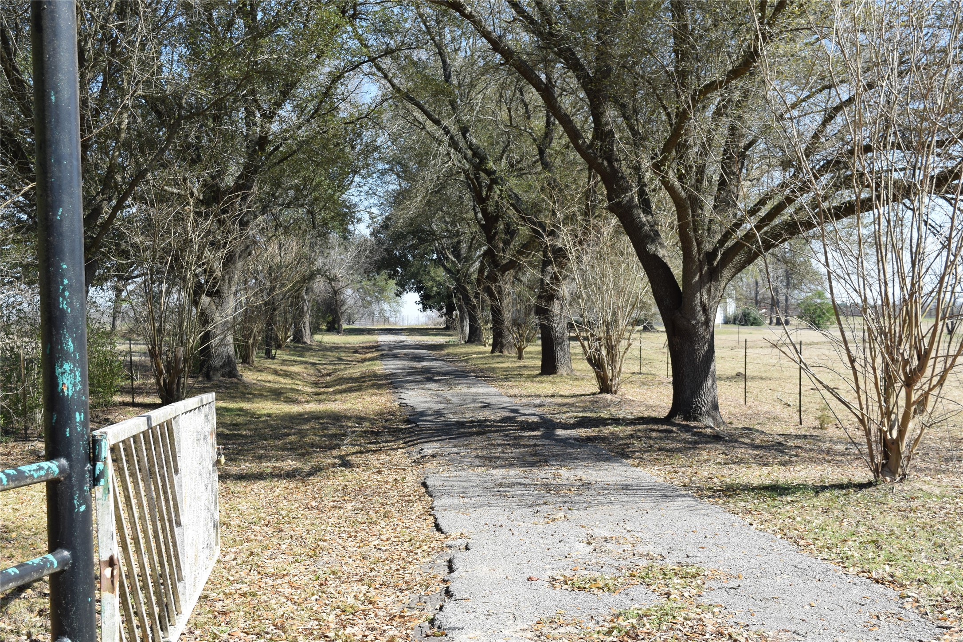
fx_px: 1244
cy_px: 321
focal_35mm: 46
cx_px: 482
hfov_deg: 42.3
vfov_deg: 28.9
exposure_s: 1/320
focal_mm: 31
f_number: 9
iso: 200
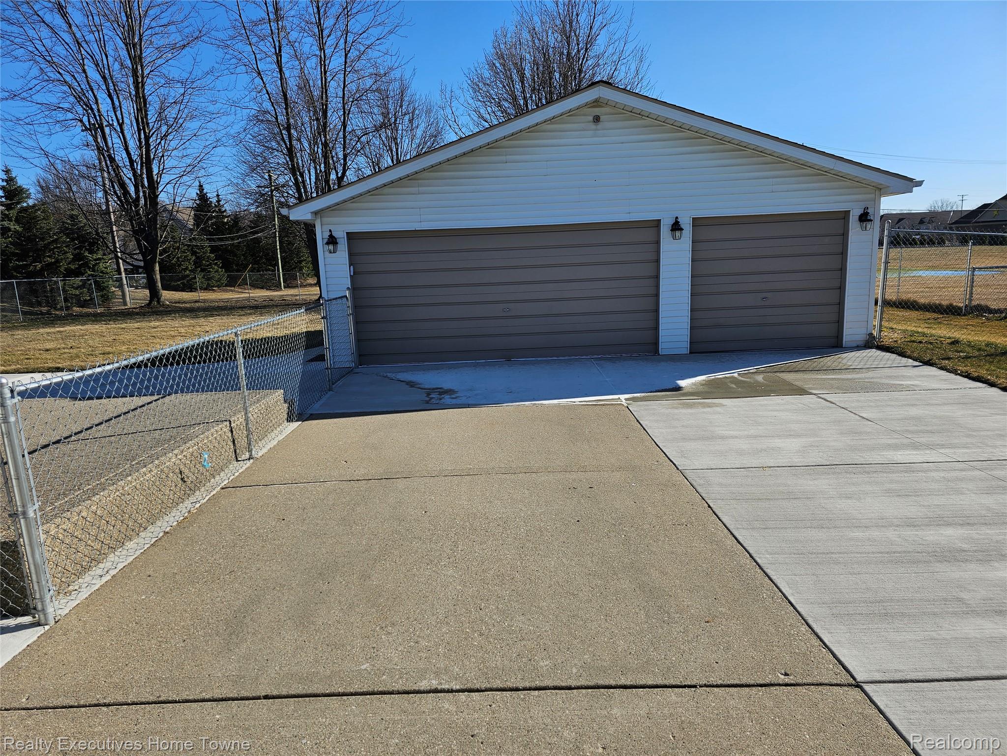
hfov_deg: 73.9
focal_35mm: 23
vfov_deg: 58.9
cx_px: 504
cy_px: 378
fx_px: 669
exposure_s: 1/947
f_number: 1.7
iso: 10
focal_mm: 6.3
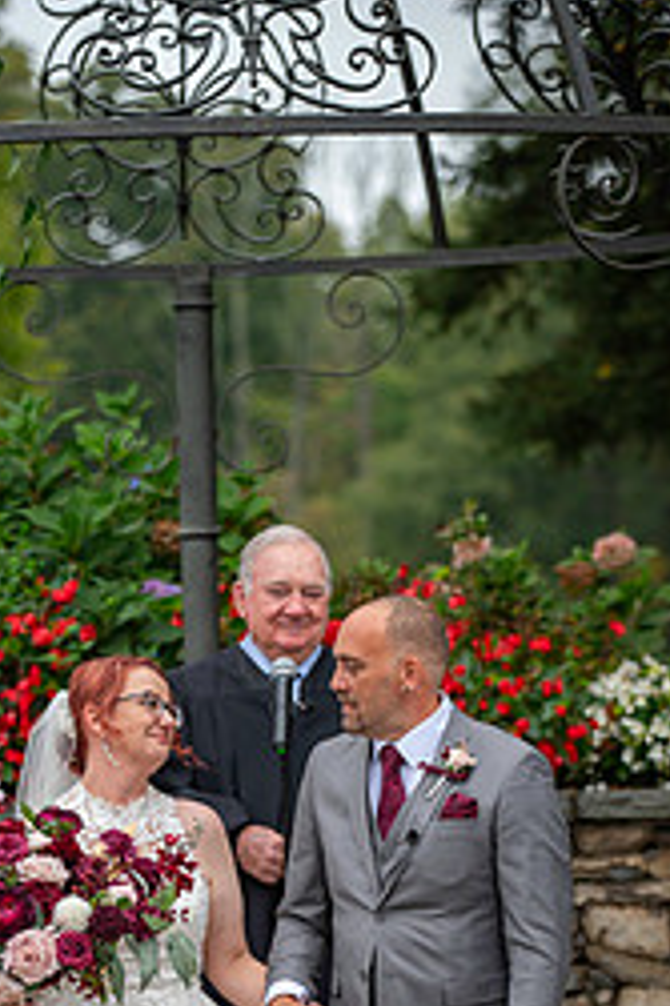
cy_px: 850
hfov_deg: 7.0
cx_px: 183
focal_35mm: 197
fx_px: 5507
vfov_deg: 10.4
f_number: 3.2
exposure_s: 1/160
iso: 320
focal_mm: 110
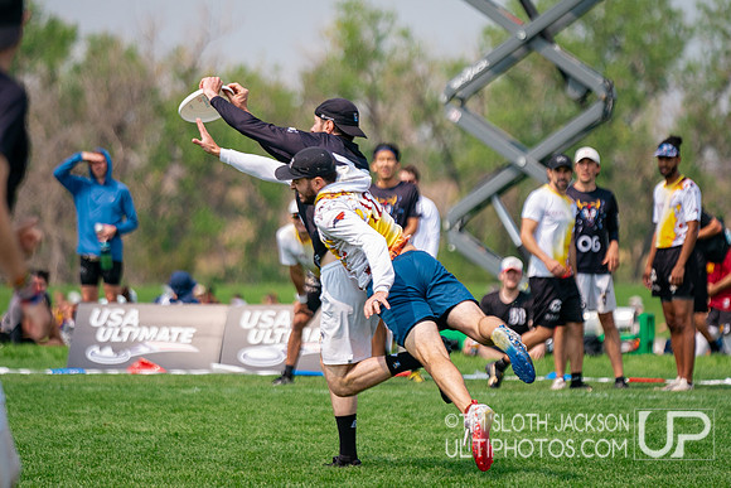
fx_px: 5914
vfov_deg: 4.7
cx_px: 362
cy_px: 155
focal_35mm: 291
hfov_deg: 7.1
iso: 400
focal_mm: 200
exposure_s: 1/5000
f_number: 2.8
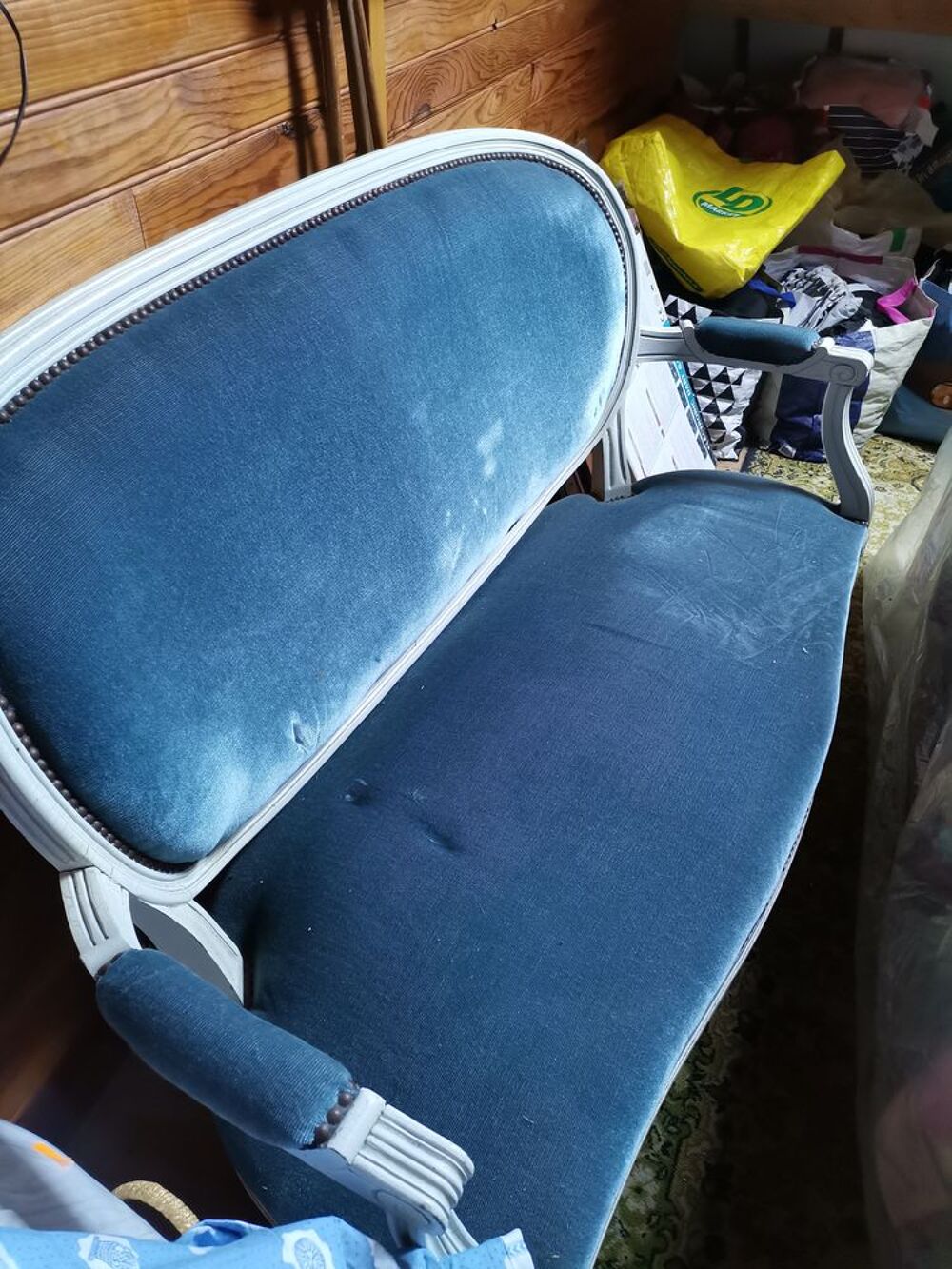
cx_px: 476
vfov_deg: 67.3
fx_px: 953
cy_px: 634
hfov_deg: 53.1
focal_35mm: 26
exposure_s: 1/40
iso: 500
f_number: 1.8
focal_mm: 4.75
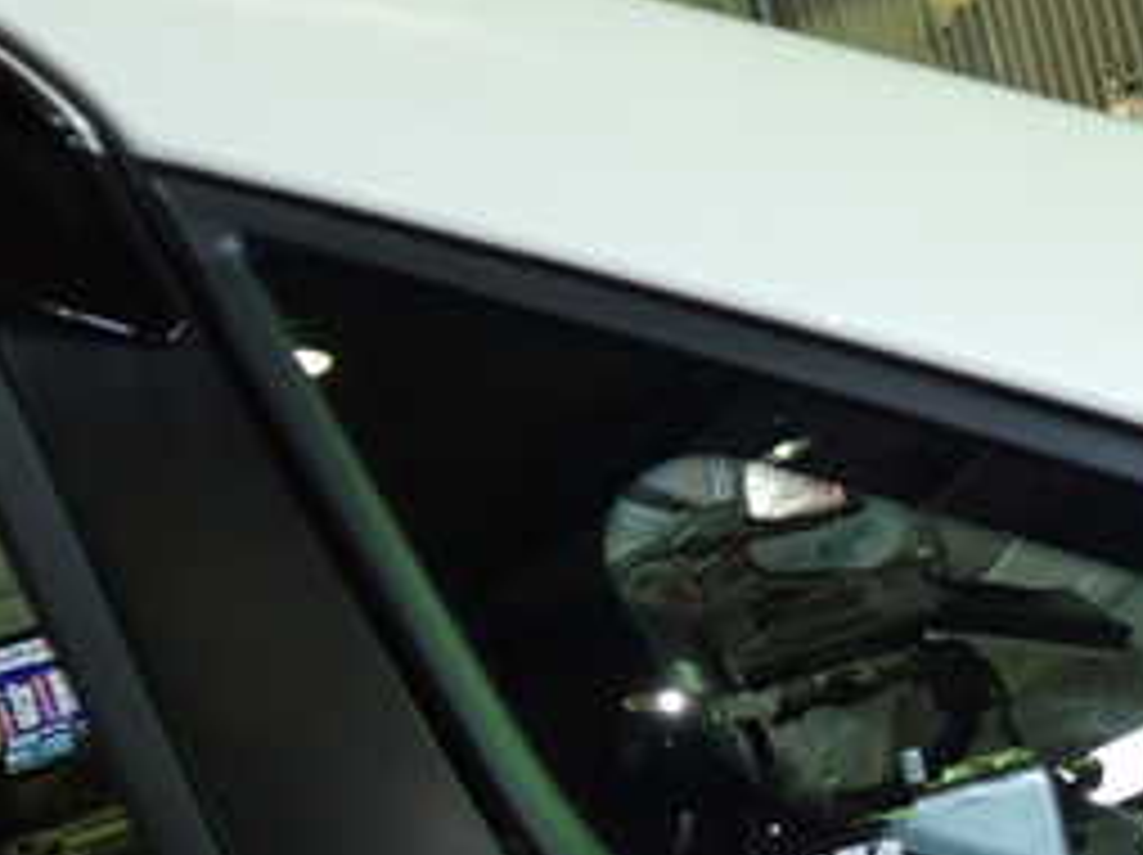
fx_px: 2342
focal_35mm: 71
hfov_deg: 26.1
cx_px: 1116
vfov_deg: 20.5
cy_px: 644
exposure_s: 1/60
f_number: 2.3
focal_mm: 5.4
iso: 200
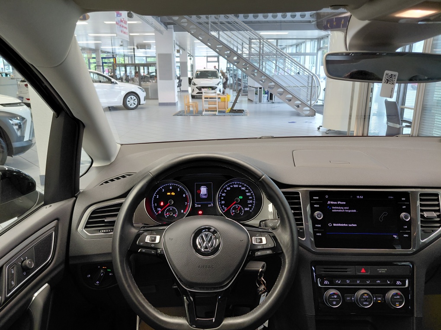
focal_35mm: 25
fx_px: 318
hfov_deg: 69.4
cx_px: 220
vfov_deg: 54.9
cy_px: 165
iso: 200
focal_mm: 4.69
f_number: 1.8
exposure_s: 1/50.1
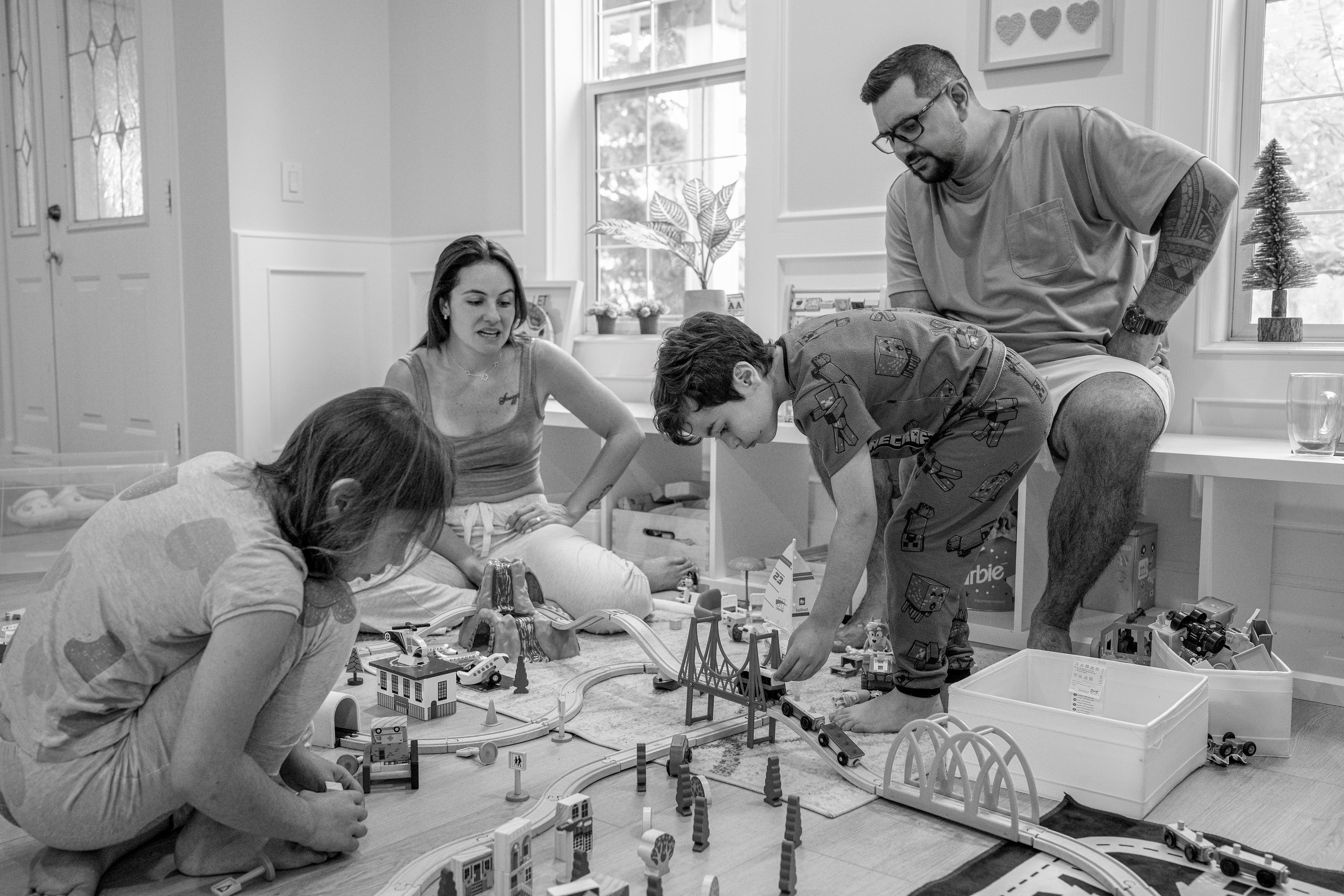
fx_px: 1307
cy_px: 448
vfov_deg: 37.9
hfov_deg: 54.4
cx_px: 672
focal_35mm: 35
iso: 1600
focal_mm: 35
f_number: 4
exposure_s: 1/100
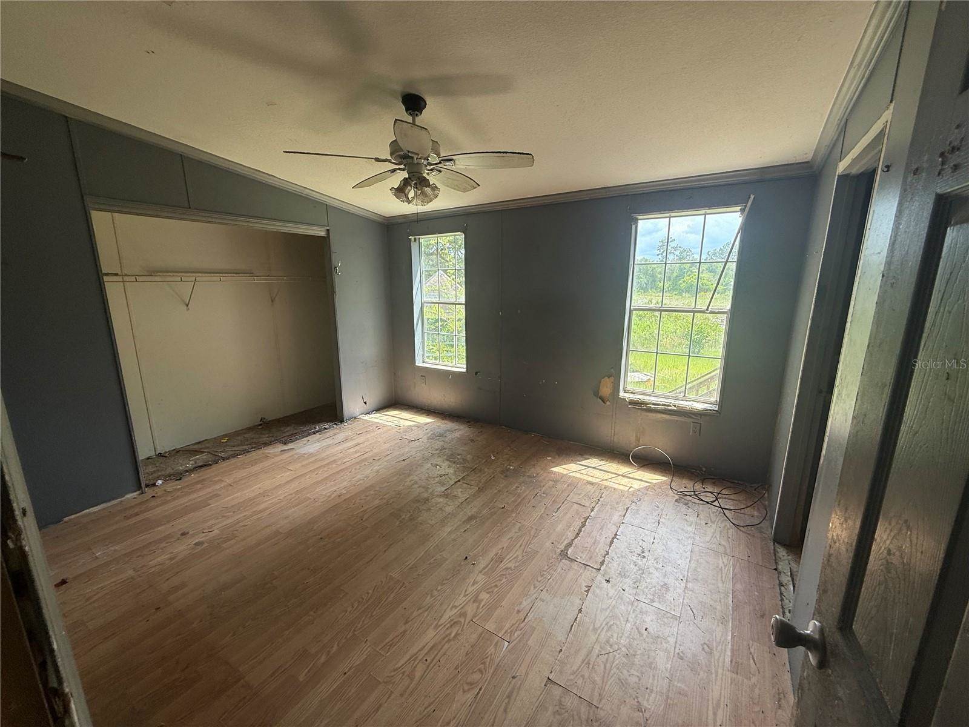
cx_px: 484
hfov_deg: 102.1
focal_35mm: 14
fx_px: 392
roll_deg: +0.4
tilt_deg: -10.9
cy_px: 364
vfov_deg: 85.7
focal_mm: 2.22
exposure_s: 1/138
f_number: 2.2
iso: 50
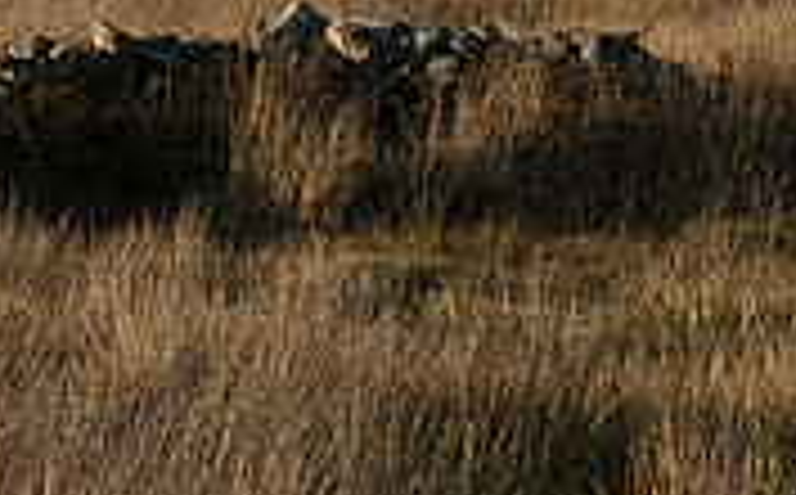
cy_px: -180
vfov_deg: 2.5
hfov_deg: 4.0
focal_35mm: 528
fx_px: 11429
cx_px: 1030
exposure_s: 1/320
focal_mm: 105
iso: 200
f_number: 9
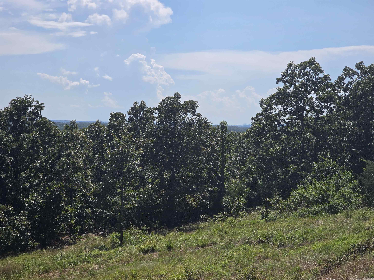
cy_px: 140
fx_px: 745
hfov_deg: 28.2
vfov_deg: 21.3
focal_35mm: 69
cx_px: 187
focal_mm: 7.9
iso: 50
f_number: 2.4
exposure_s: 1/3790
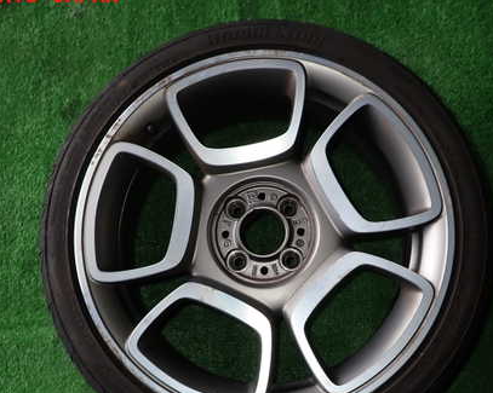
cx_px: 262
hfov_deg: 50.3
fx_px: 525
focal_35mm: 36
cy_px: 252
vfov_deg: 40.8
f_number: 5.6
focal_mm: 4.5
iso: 125
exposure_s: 1/30
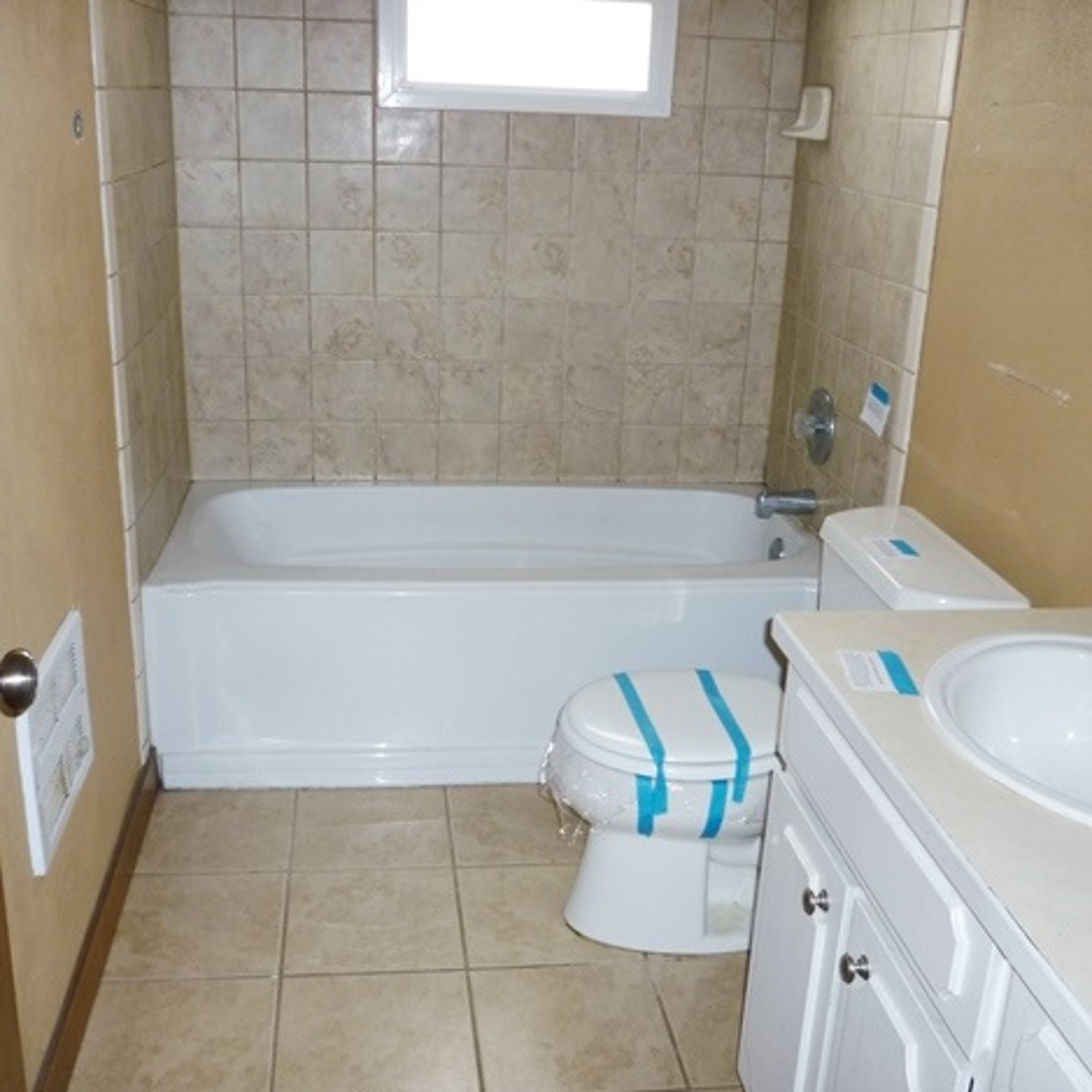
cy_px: 547
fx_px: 1249
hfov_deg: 47.2
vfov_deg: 47.2
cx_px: 536
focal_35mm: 35
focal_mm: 5.2
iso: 100
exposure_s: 1/30
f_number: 3.3
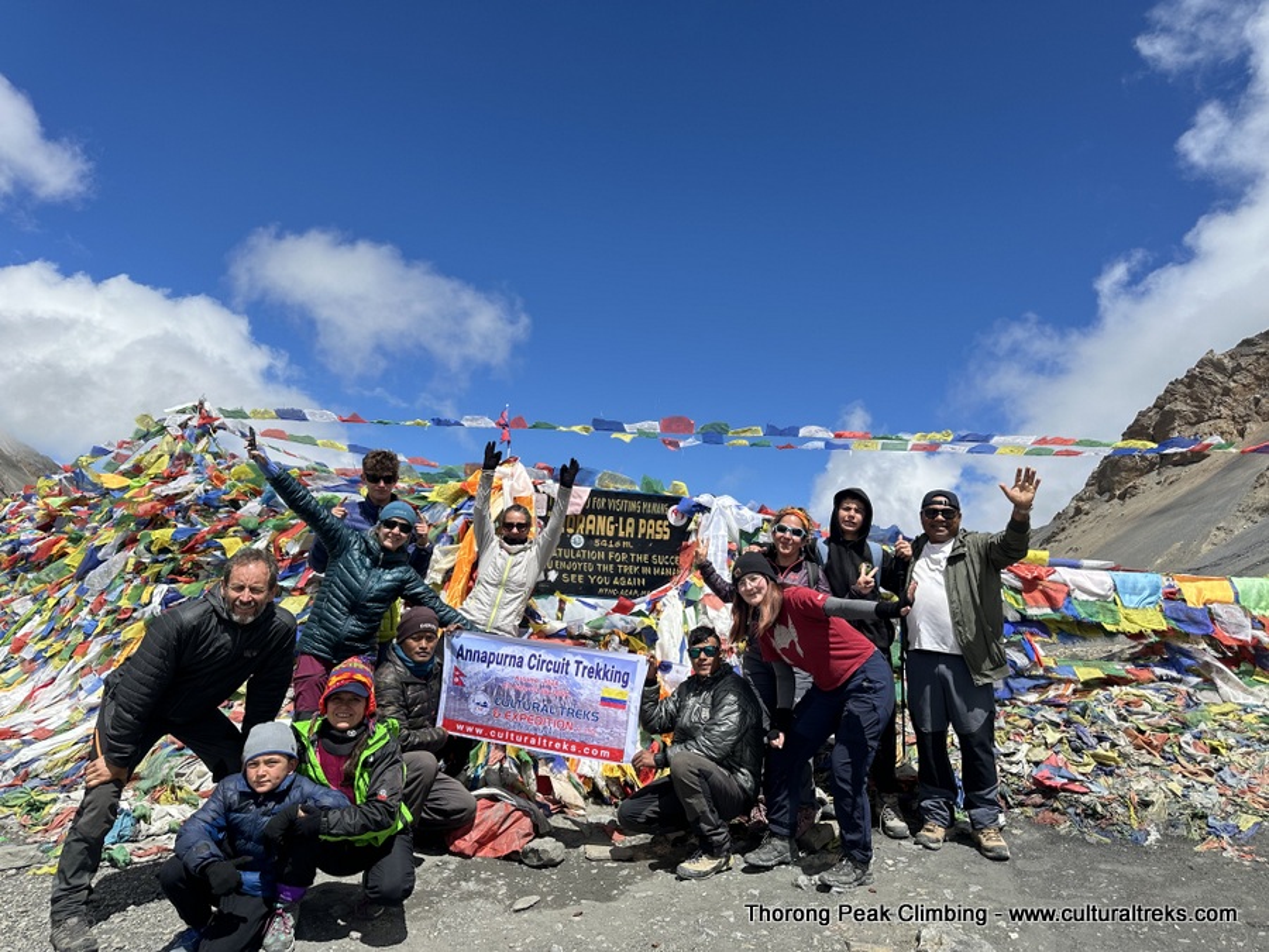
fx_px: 880
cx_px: 634
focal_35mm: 24
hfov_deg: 71.6
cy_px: 476
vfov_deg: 56.8
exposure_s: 1/3597
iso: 80
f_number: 1.78
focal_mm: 6.86
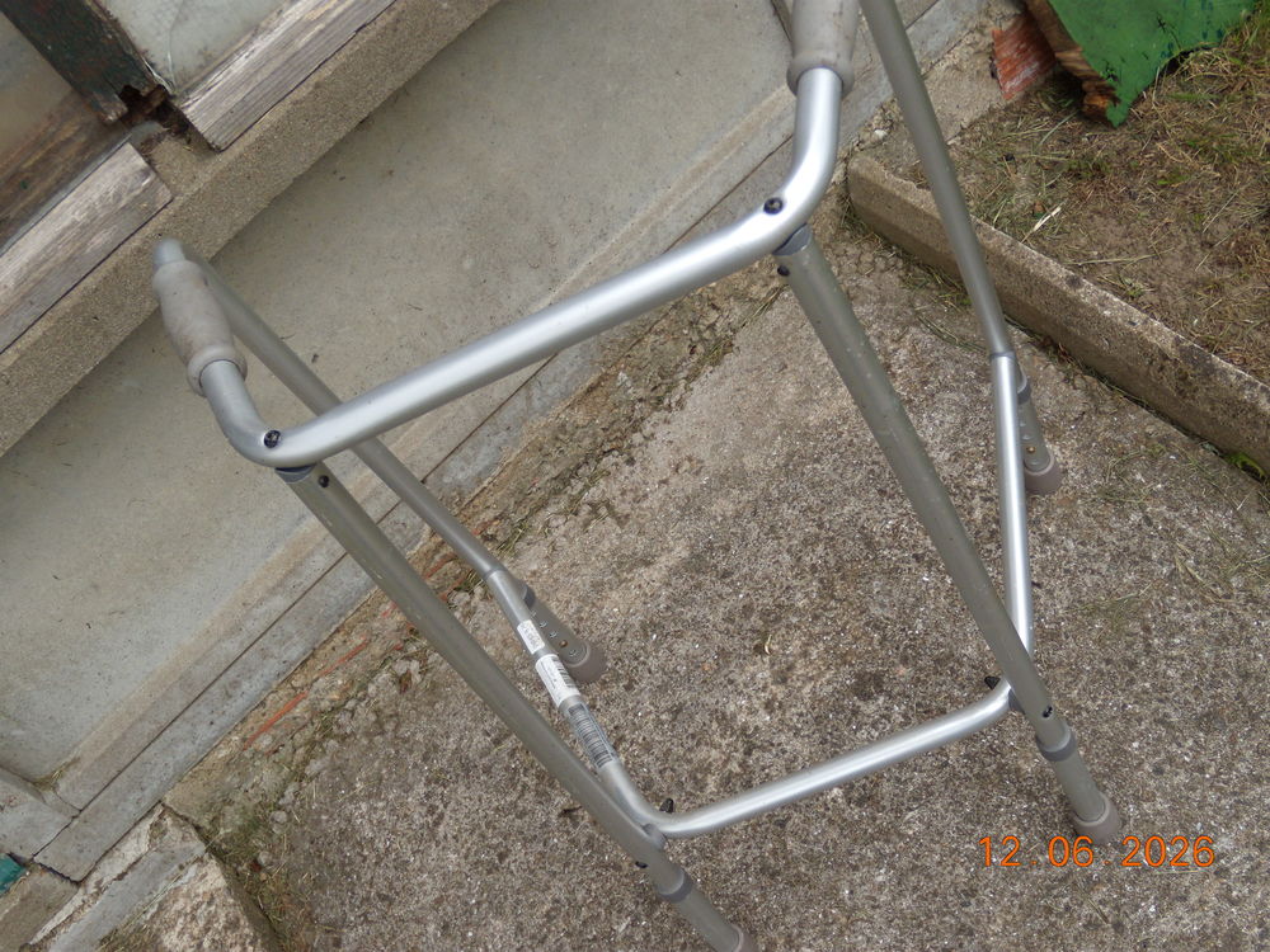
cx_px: 635
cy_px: 476
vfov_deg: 39.7
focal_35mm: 36
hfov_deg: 51.4
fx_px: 1321
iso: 80
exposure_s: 1/320
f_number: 3.6
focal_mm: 6.4
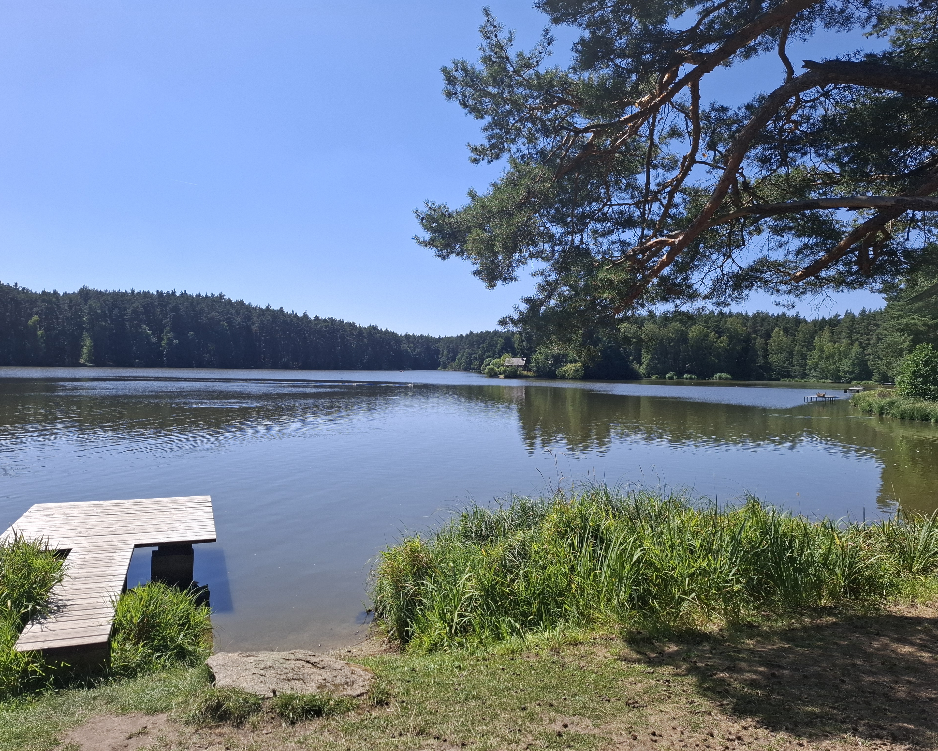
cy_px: 376
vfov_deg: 58.8
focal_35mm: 24
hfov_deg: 70.2
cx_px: 441
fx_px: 666
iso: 50
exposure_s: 1/2058
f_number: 1.8
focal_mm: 5.54
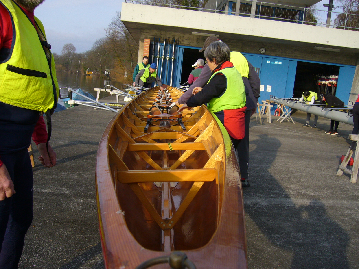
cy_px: 134
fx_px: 363
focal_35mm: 35
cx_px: 180
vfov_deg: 40.7
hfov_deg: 52.6
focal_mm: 5.8
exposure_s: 1/250
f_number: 5.6
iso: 80
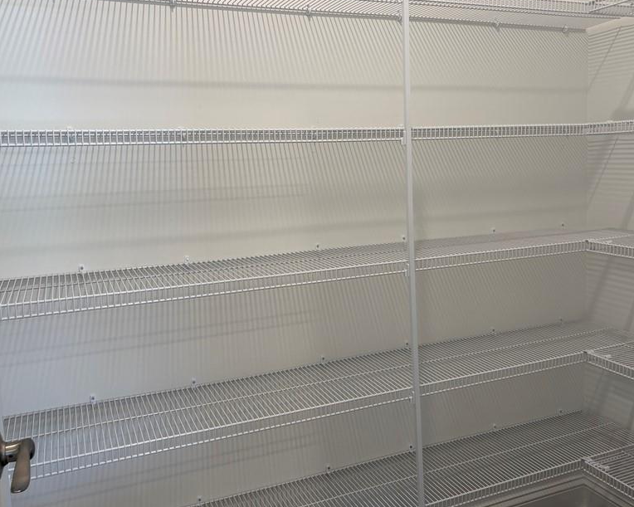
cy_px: 243
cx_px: 369
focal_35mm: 34
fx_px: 638
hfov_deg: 52.6
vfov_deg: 43.3
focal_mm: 5.96
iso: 80
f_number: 1.6
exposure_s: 1/60
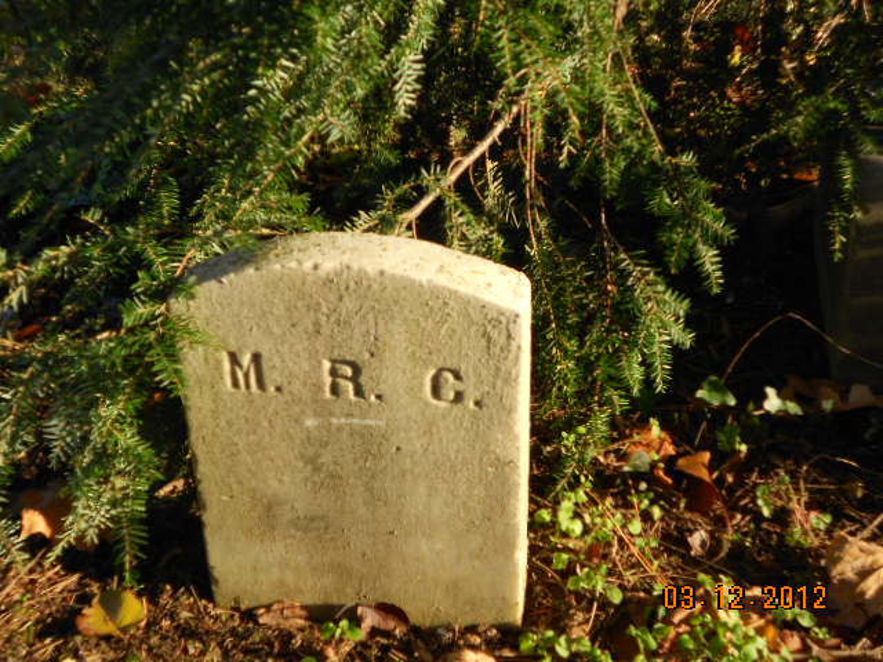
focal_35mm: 43
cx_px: 442
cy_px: 331
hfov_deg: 43.9
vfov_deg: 33.6
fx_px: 1097
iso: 80
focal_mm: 7.7
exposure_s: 1/200
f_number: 4.2
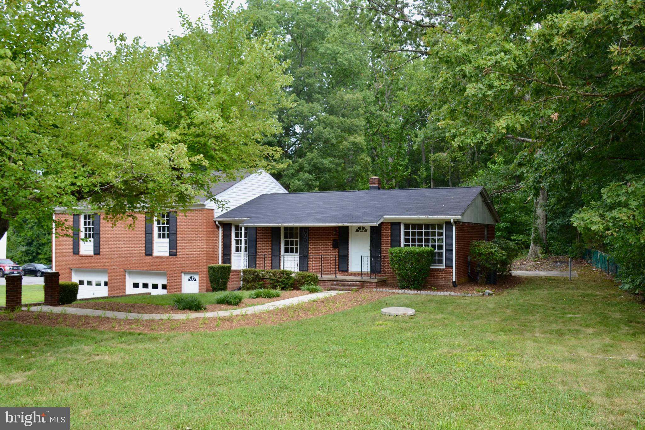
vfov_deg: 40.0
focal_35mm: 33
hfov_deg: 57.2
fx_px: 591
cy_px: 215
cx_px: 322
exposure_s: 1/125
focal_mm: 22
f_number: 5.6
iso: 100
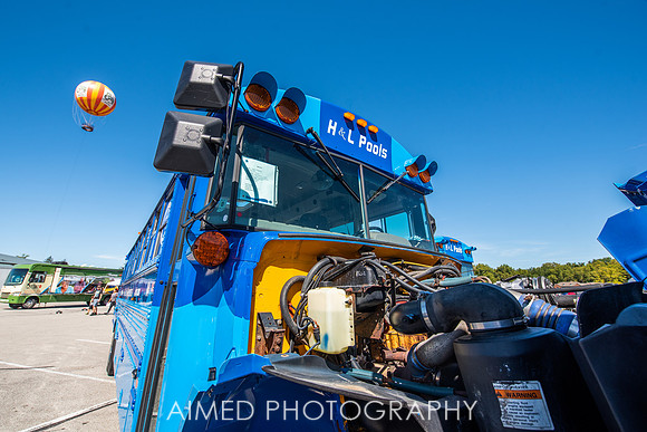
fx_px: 263
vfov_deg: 78.8
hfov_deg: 101.8
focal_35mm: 15
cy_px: 207
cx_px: 309
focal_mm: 14
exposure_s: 1/500
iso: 160
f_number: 6.3
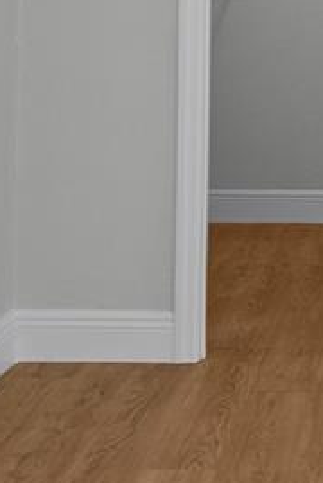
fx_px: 1275
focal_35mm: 95
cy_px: -41
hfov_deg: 13.6
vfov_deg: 20.5
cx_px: 477
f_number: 8
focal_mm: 16
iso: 200
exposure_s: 1/2
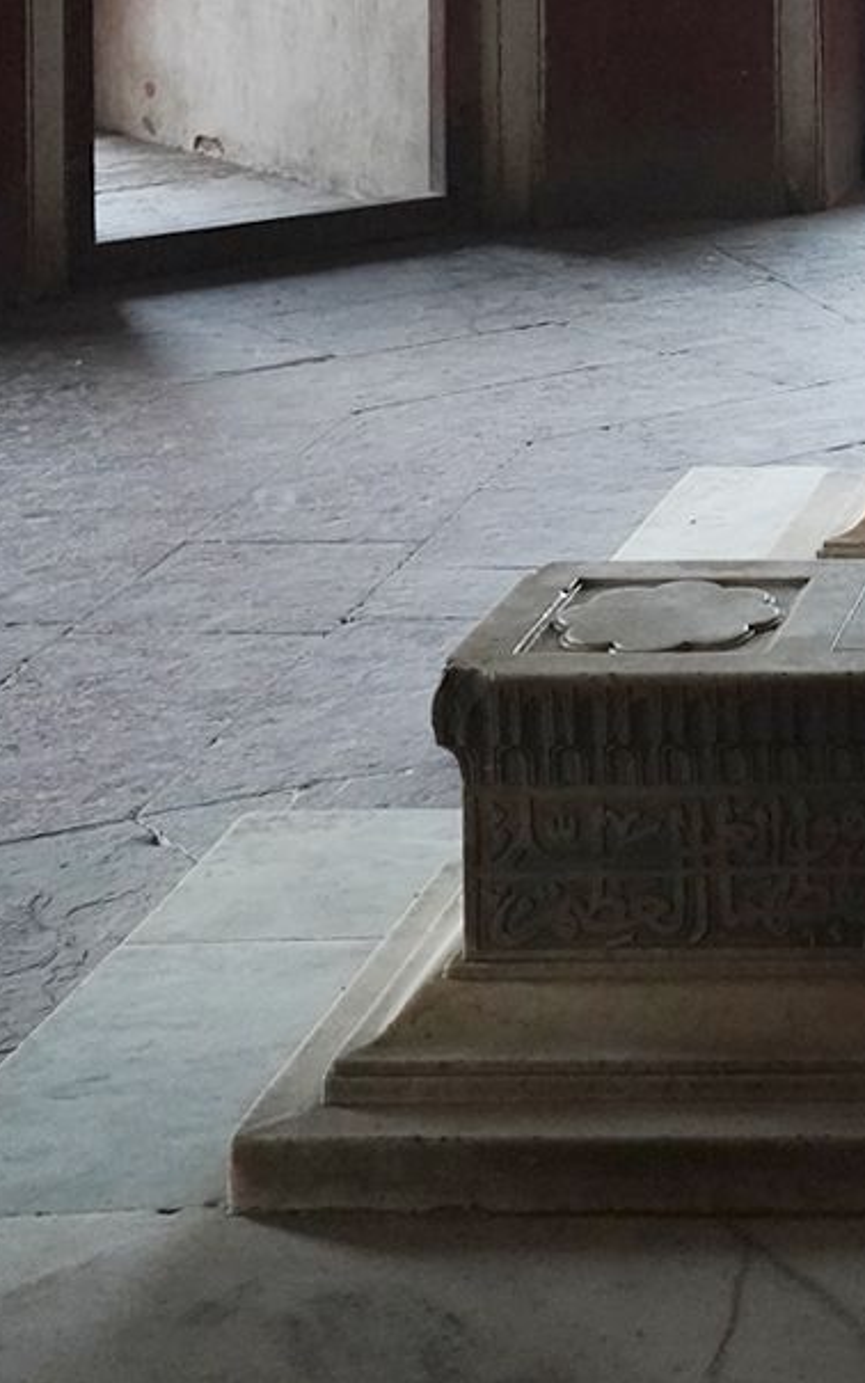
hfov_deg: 14.7
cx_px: 1400
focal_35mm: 81
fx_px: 3052
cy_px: -387
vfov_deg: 22.9
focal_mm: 24
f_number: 6.3
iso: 3200
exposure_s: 1/80
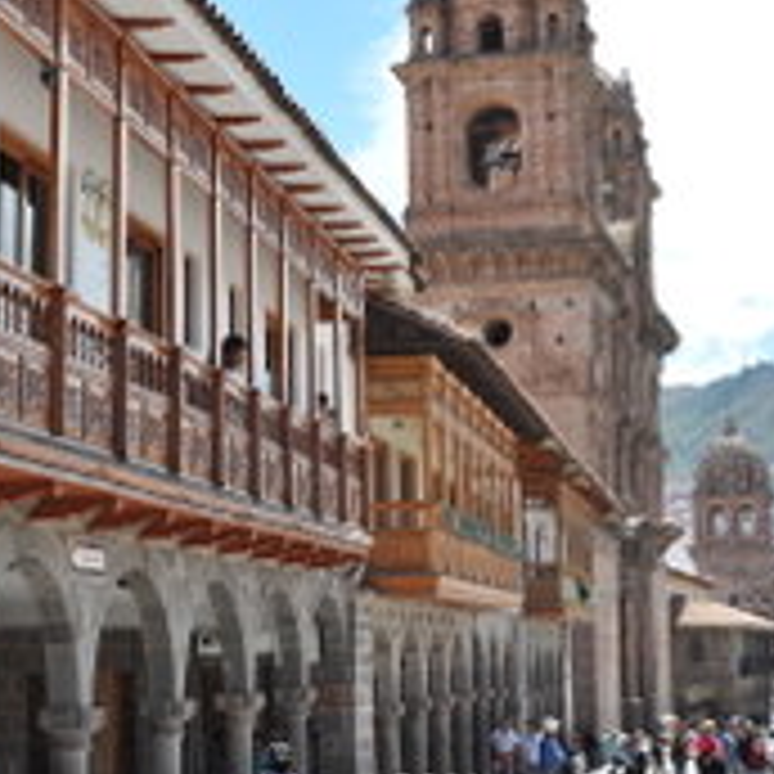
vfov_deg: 23.4
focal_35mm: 74
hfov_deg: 23.3
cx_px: 261
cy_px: 378
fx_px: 1872
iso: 200
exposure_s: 1/160
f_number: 13
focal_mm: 25
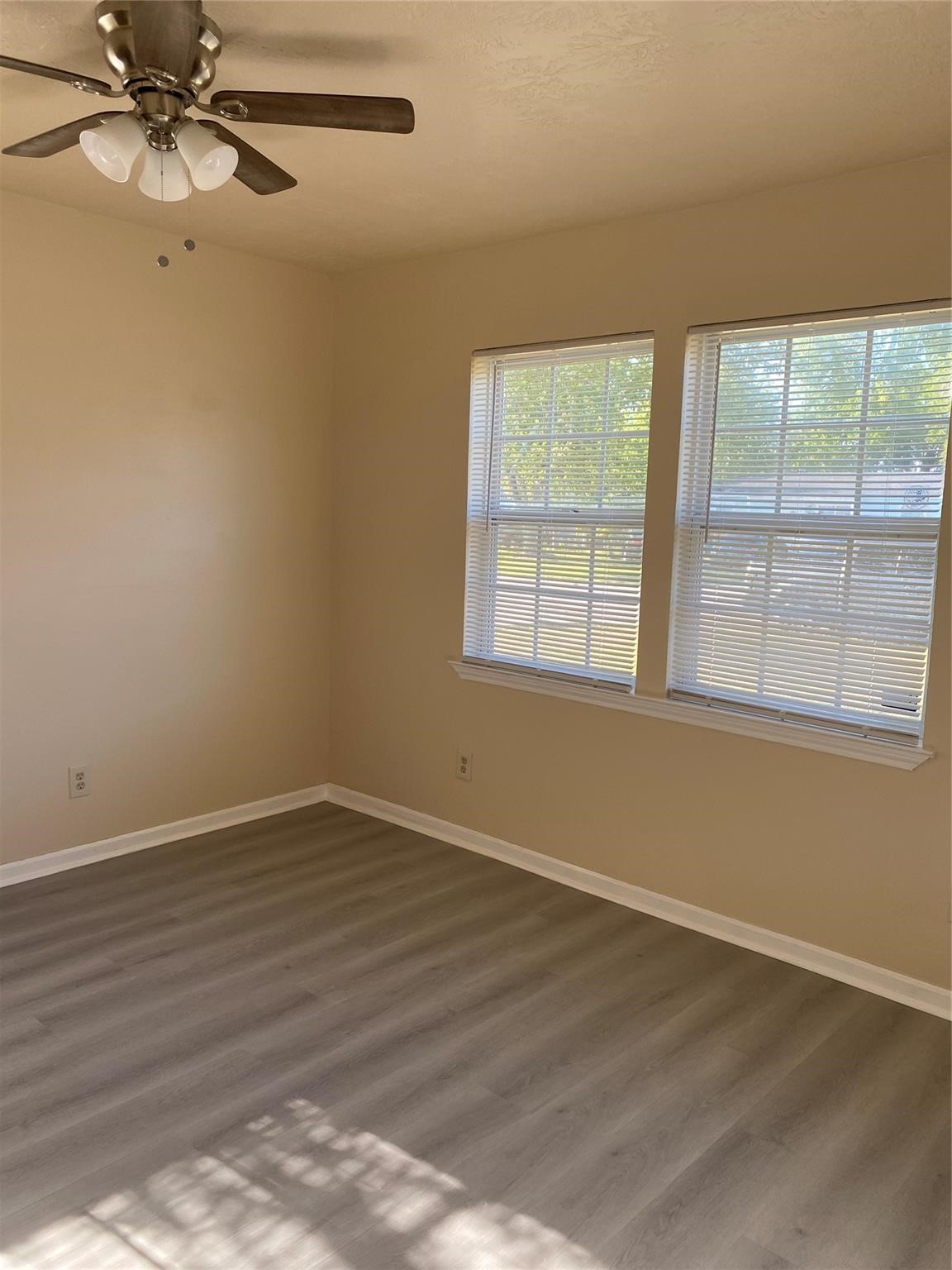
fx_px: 953
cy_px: 635
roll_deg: -1.5
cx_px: 476
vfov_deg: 67.3
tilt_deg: -5.1
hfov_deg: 53.1
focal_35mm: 26
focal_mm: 4.25
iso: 50
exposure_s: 1/122
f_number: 1.8
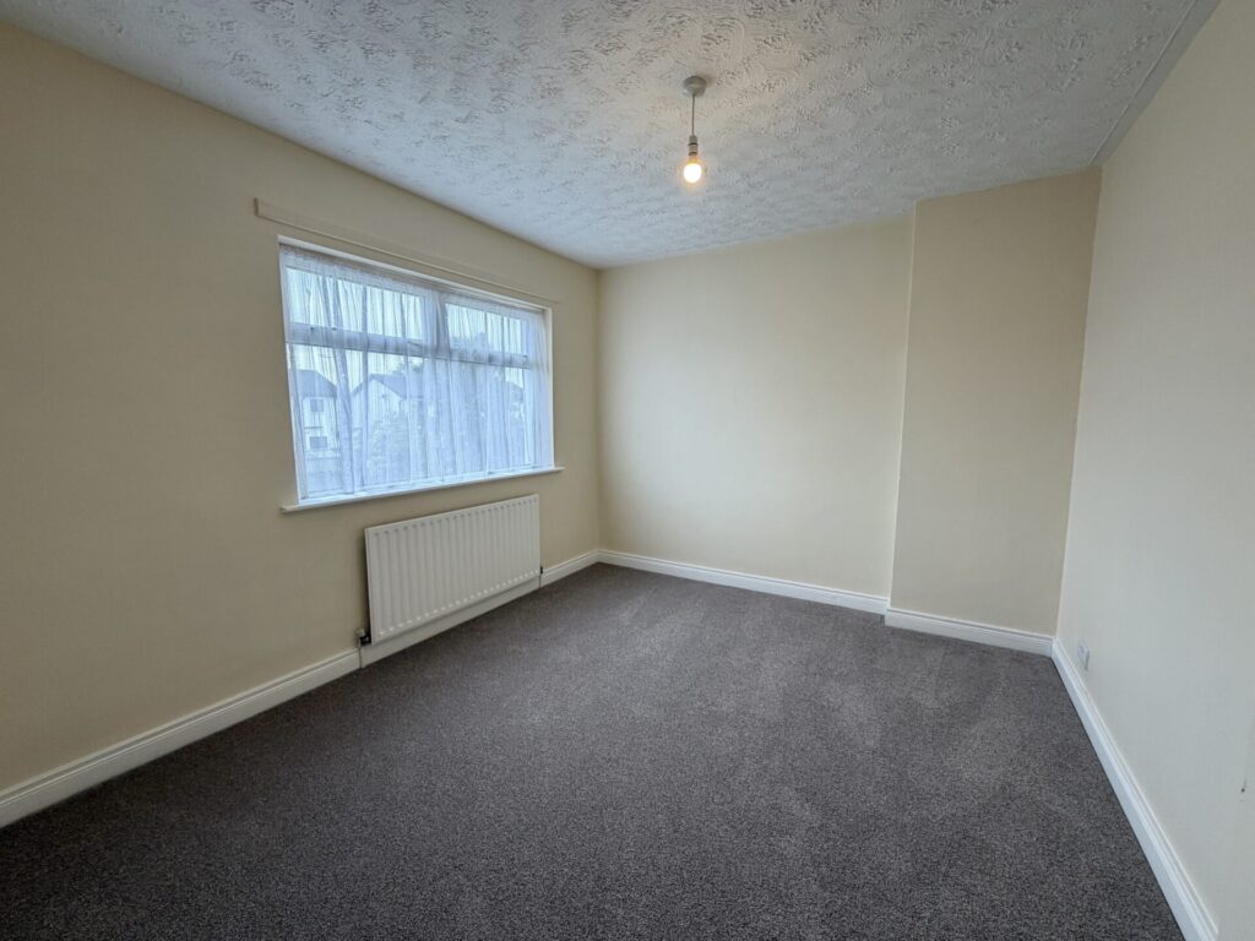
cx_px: 628
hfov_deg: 102.1
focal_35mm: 14
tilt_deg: -6.8
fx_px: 508
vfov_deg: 85.7
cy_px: 470
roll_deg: +0.2
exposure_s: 1/100
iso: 80
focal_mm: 2.22
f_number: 2.2
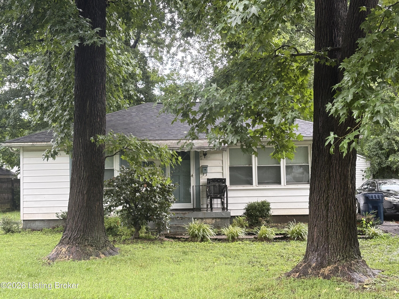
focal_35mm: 52
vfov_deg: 28.0
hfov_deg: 36.8
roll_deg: +1.3
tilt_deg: +3.1
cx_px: 200
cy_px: 150
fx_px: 599
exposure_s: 1/60
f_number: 1.6
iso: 80
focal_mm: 5.96
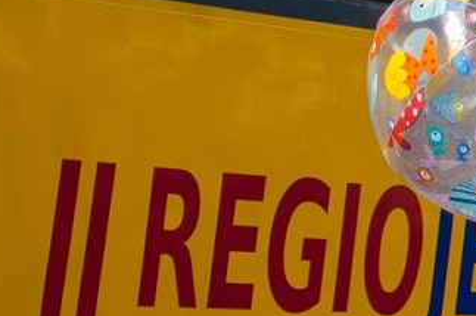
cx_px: 1173
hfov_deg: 6.2
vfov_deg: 4.3
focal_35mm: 320
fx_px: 4223
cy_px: 164
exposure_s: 1/800
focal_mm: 35
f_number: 1.8
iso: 100
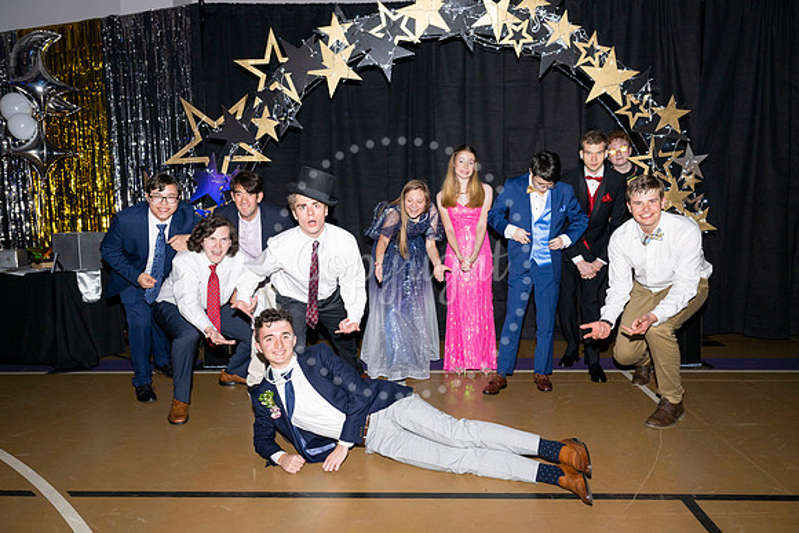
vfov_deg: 48.0
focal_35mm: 27
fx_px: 599
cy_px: 266
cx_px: 400
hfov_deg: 67.4
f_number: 5.6
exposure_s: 1/100
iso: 320
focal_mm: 27
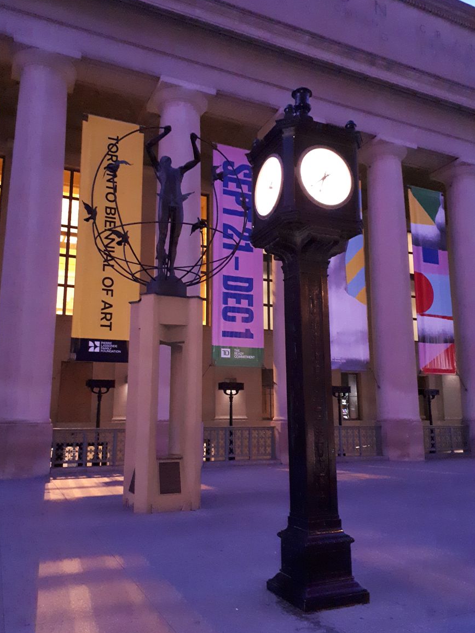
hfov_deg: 49.8
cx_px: 233
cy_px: 321
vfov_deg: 63.4
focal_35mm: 28
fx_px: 512
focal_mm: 3.6
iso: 1250
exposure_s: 1/17
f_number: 1.9
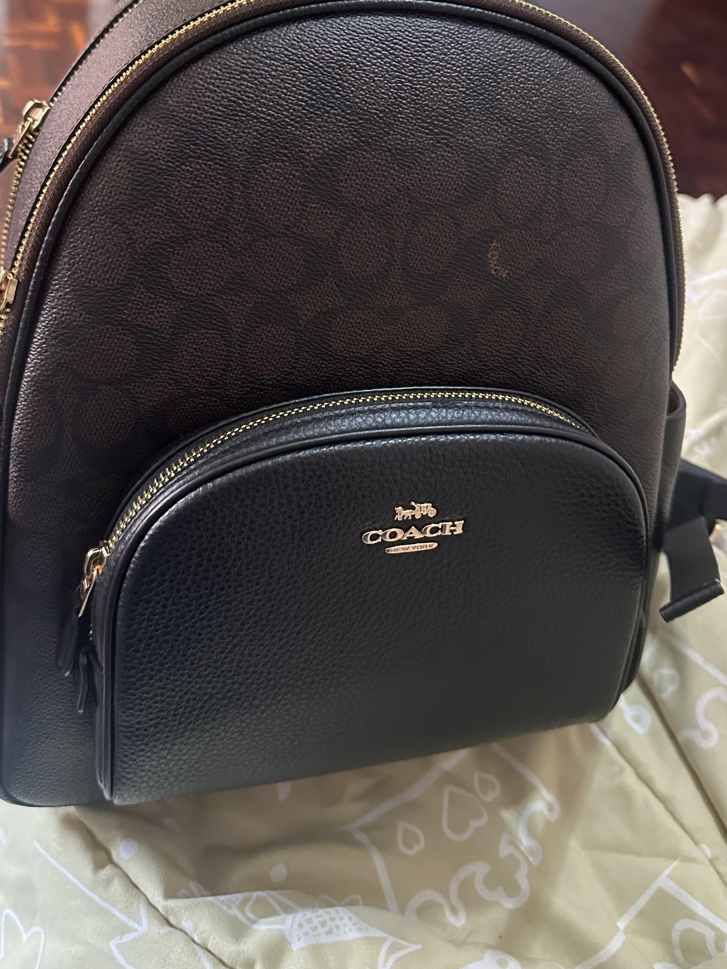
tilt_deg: -42.7
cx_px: 346
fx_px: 952
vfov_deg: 52.6
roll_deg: -17.3
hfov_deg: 41.8
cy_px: 298
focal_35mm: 34
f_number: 1.78
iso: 640
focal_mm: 6.86
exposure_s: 1/60
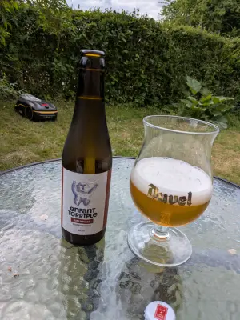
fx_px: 222
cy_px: 160
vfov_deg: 71.6
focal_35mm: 24
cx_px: 120
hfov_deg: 56.8
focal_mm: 4.53
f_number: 1.7
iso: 29
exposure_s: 1/1133
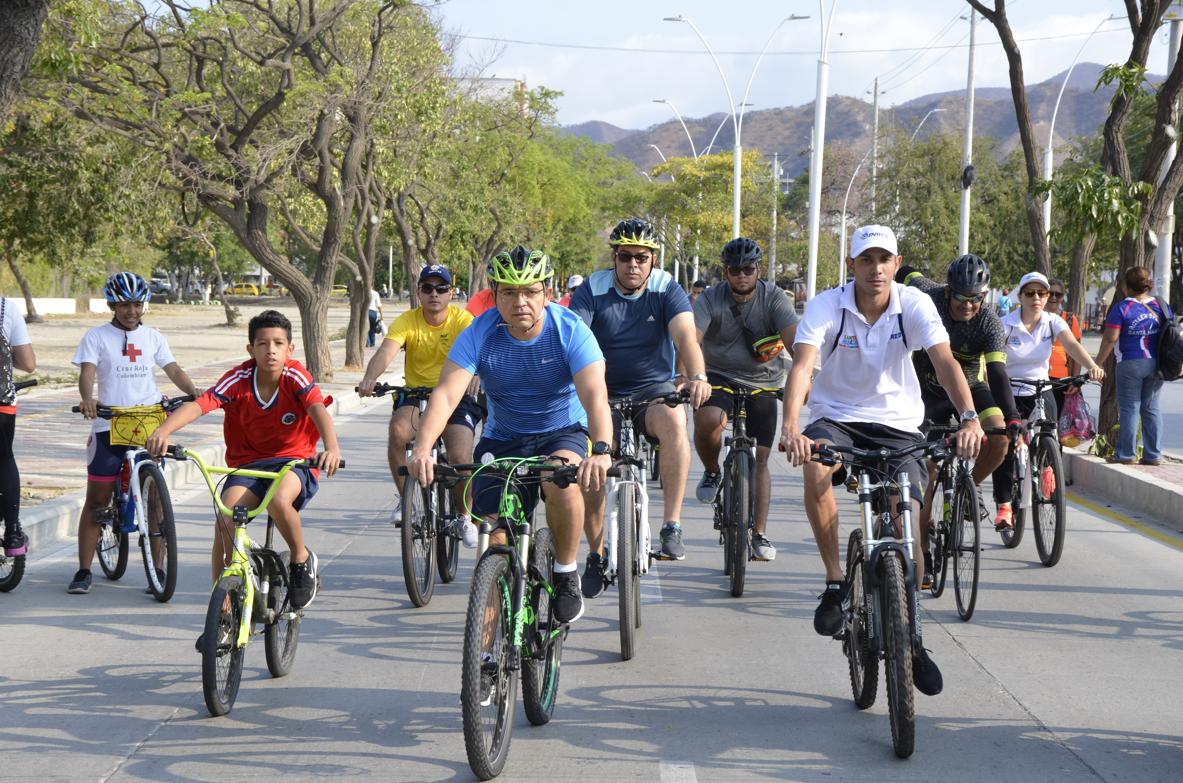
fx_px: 2951
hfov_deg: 22.7
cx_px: 592
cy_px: 392
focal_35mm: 90
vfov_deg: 15.1
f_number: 11
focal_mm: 60
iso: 500
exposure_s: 1/500
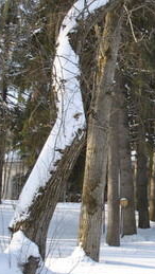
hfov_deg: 15.2
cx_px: 237
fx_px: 533
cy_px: 118
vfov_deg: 28.9
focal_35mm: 73
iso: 100
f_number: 5.6
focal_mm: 24
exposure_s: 1/125
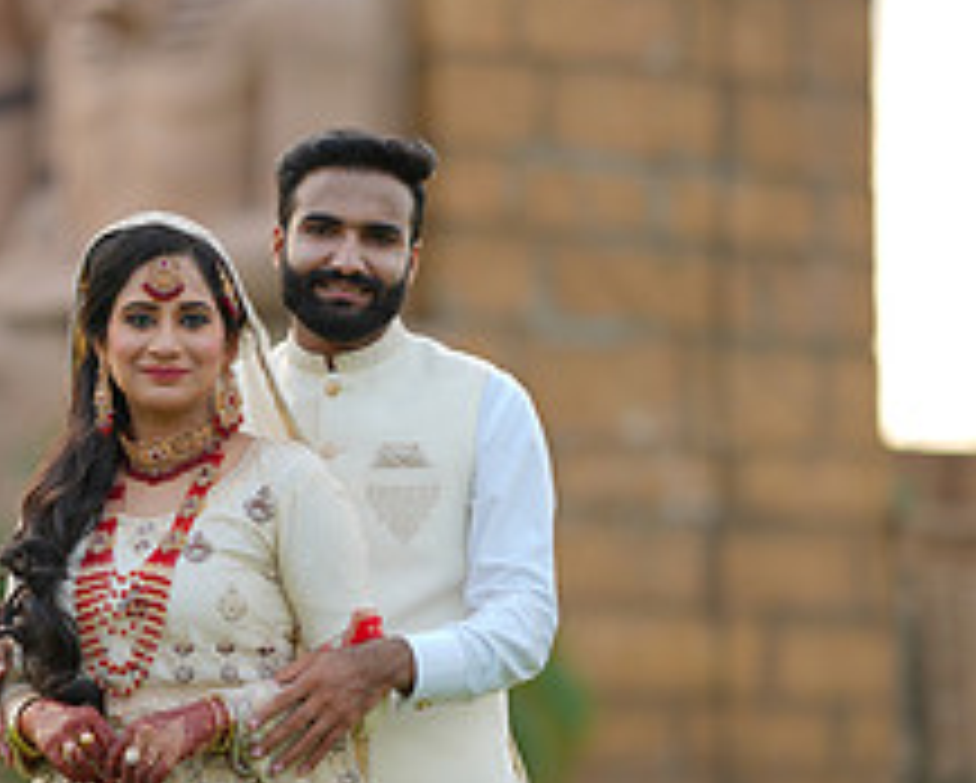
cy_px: 518
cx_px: 281
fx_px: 6158
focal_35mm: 213
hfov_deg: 9.1
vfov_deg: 7.3
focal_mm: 85
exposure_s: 1/500
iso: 50
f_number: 1.4
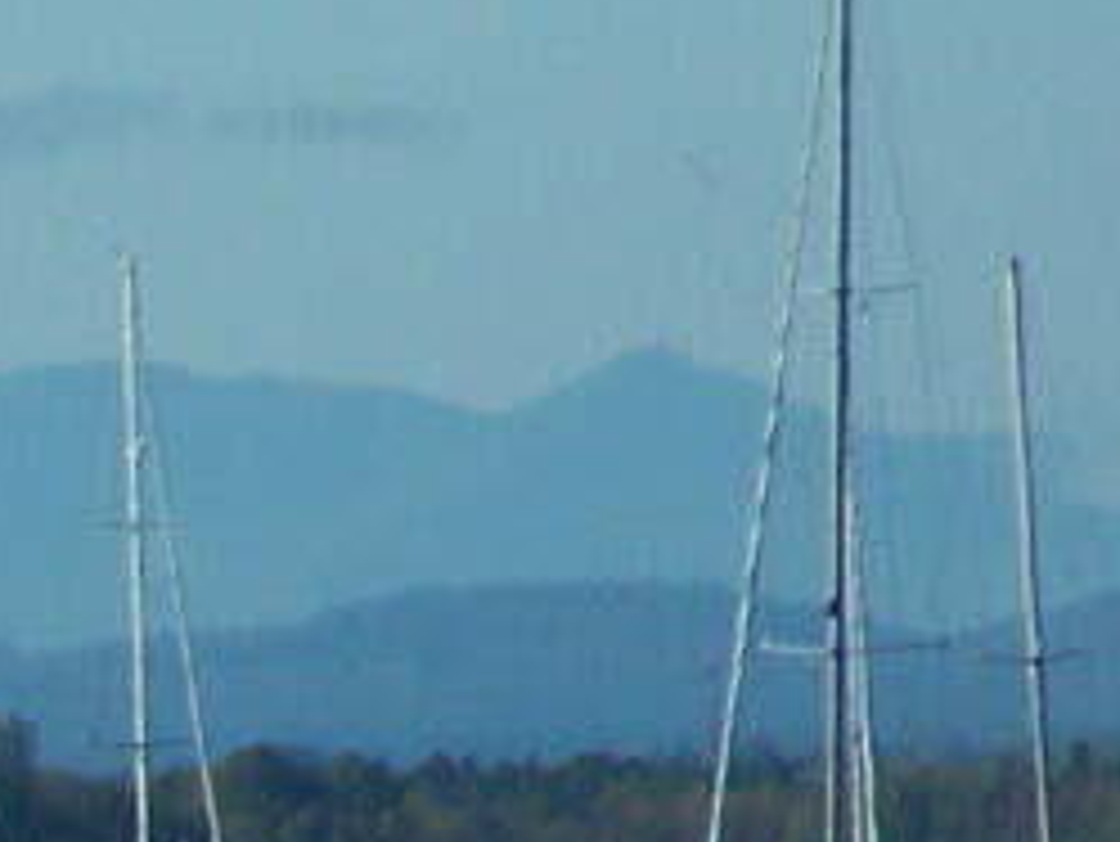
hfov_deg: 1.3
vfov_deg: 1.0
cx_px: -1035
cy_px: 1405
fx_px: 50498
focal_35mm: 1560
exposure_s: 1/125
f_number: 8
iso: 100
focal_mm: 63
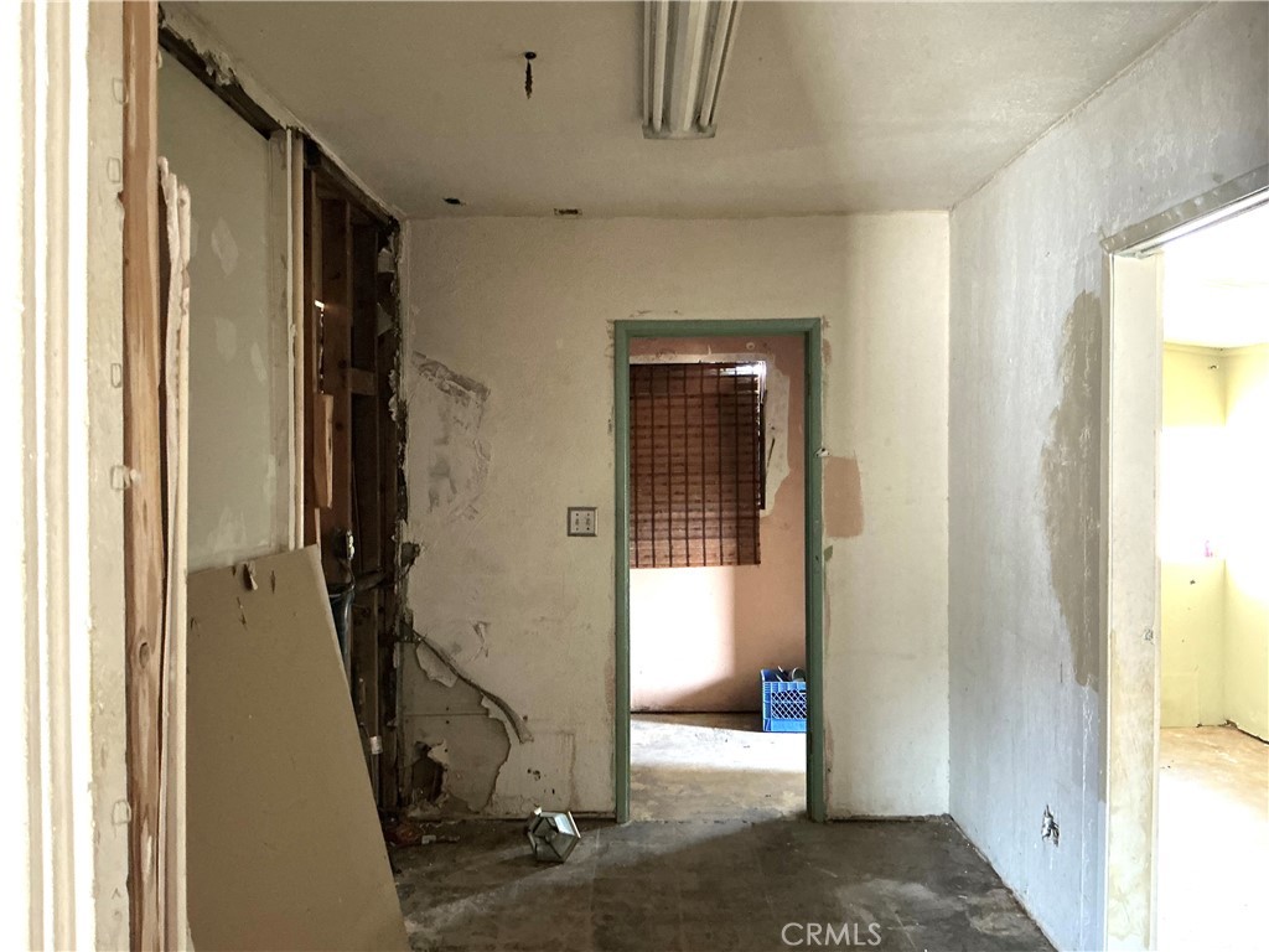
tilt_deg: -0.7
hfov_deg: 61.7
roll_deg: +0.4
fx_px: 1063
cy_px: 476
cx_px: 634
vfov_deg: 48.2
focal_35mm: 29
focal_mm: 3
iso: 250
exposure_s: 1/30
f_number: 1.8
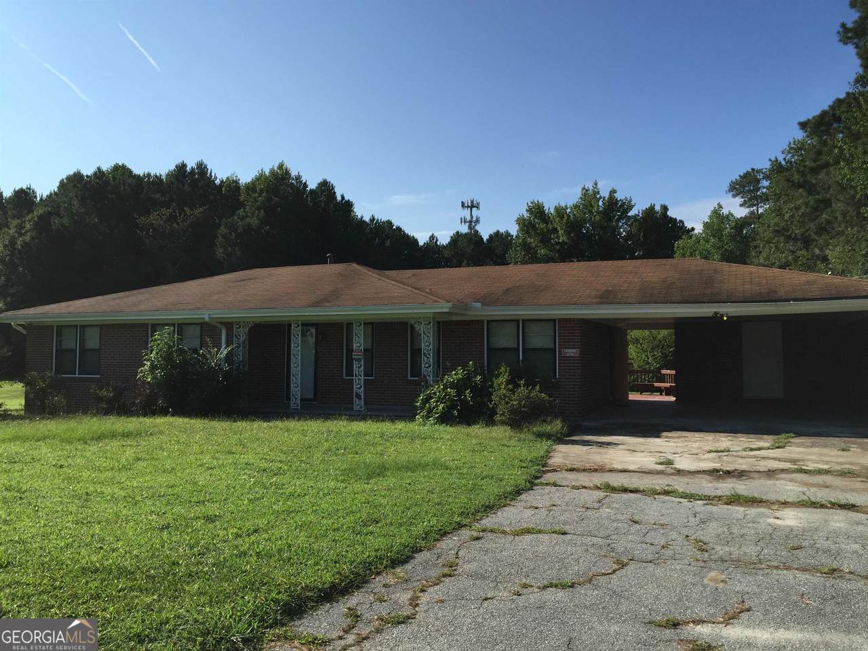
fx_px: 727
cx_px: 434
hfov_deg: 61.7
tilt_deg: +1.8
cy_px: 326
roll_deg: -1.3
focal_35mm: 29
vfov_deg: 48.2
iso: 32
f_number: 2.2
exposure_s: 1/2083
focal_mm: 4.15
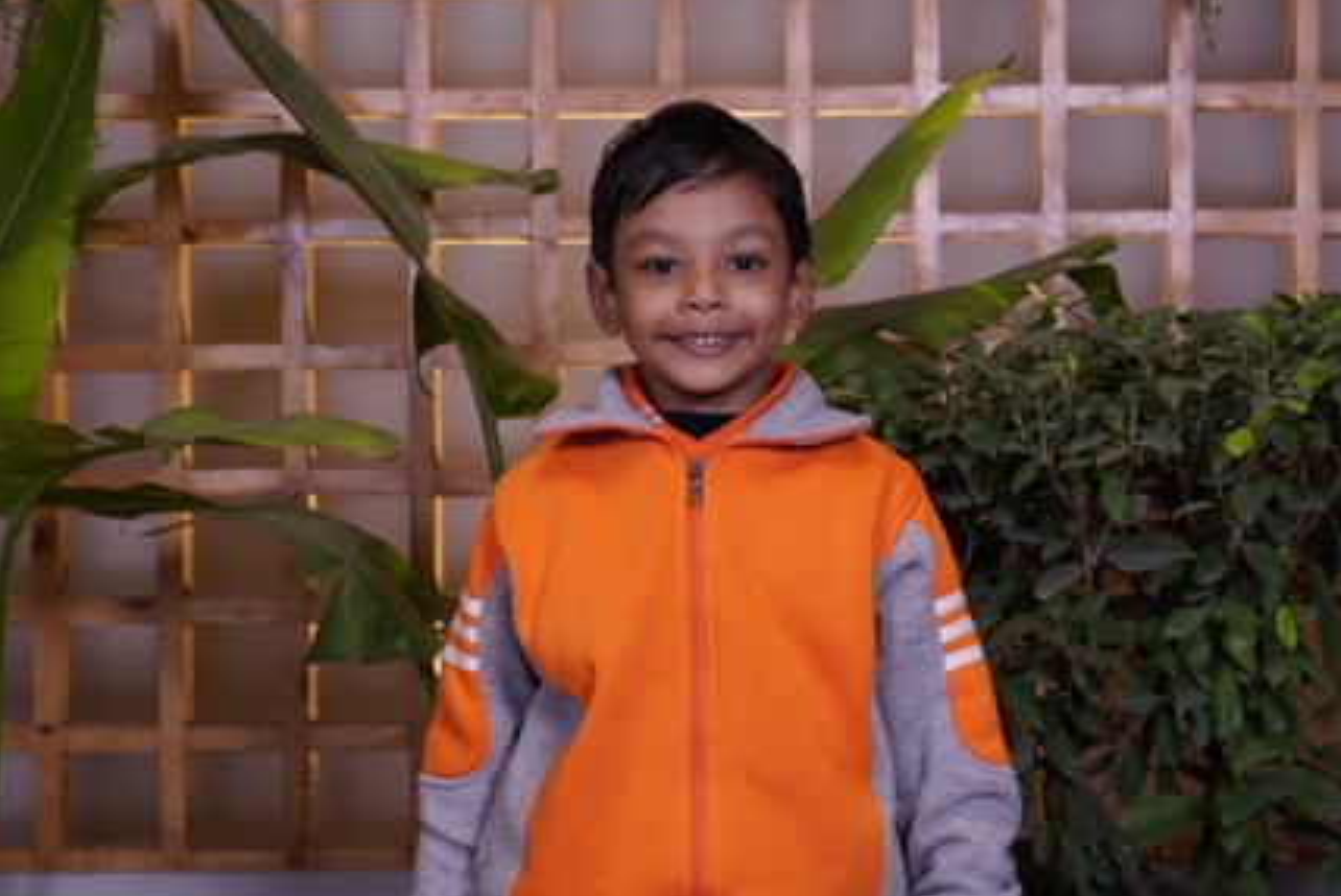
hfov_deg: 30.1
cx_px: 696
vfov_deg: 20.3
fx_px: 2497
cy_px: 437
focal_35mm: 67
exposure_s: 1/125
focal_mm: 43
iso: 400
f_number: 4.5
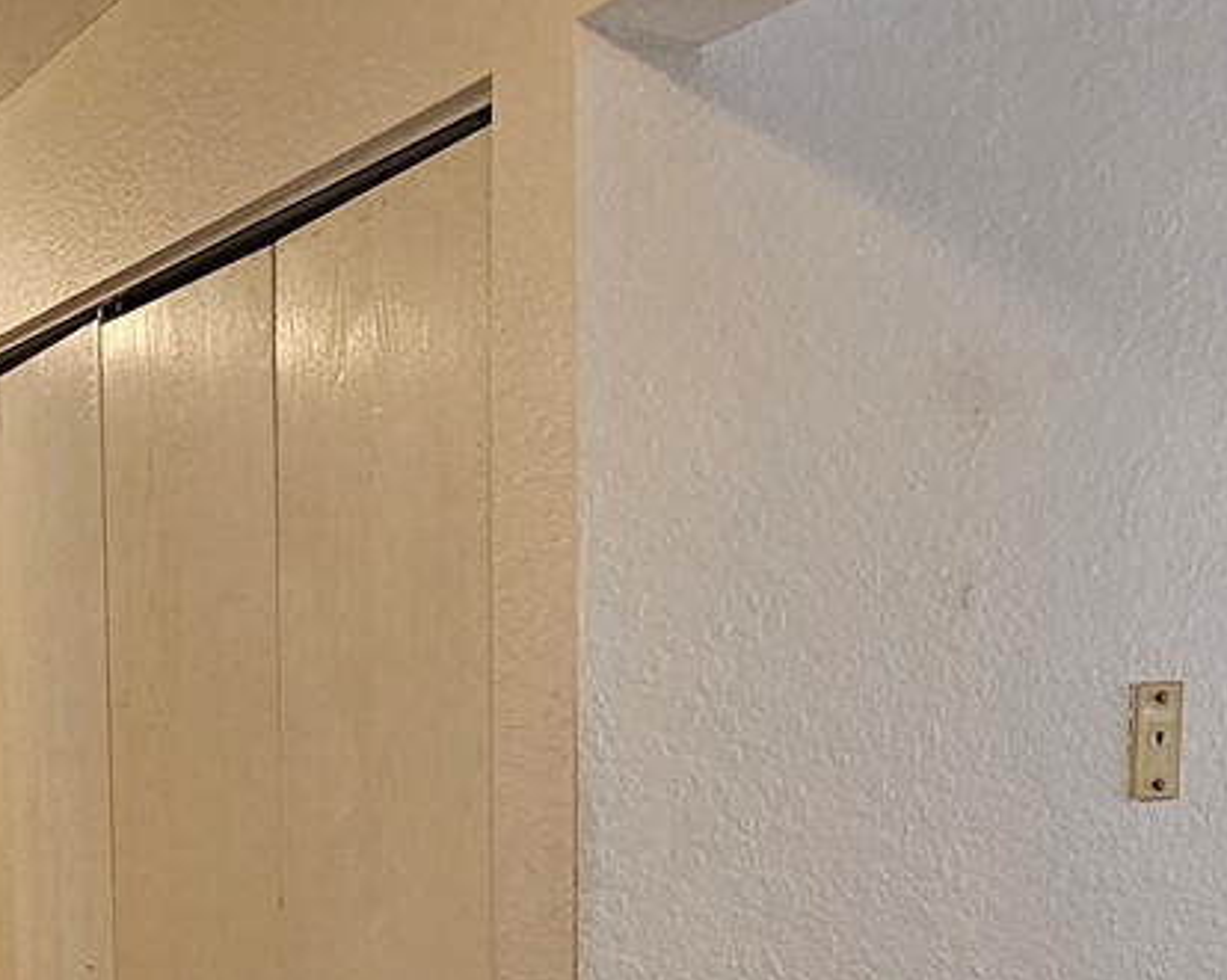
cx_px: 287
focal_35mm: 49
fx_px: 1779
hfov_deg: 37.0
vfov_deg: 29.5
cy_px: 897
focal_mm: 2.2
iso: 160
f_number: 2.2
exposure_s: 1/60
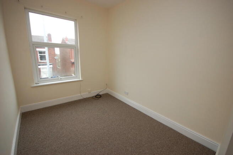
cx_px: 116
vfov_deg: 77.2
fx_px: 97
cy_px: 78
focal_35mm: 15
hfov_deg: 100.4
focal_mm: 10
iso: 400
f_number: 5
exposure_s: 1/100
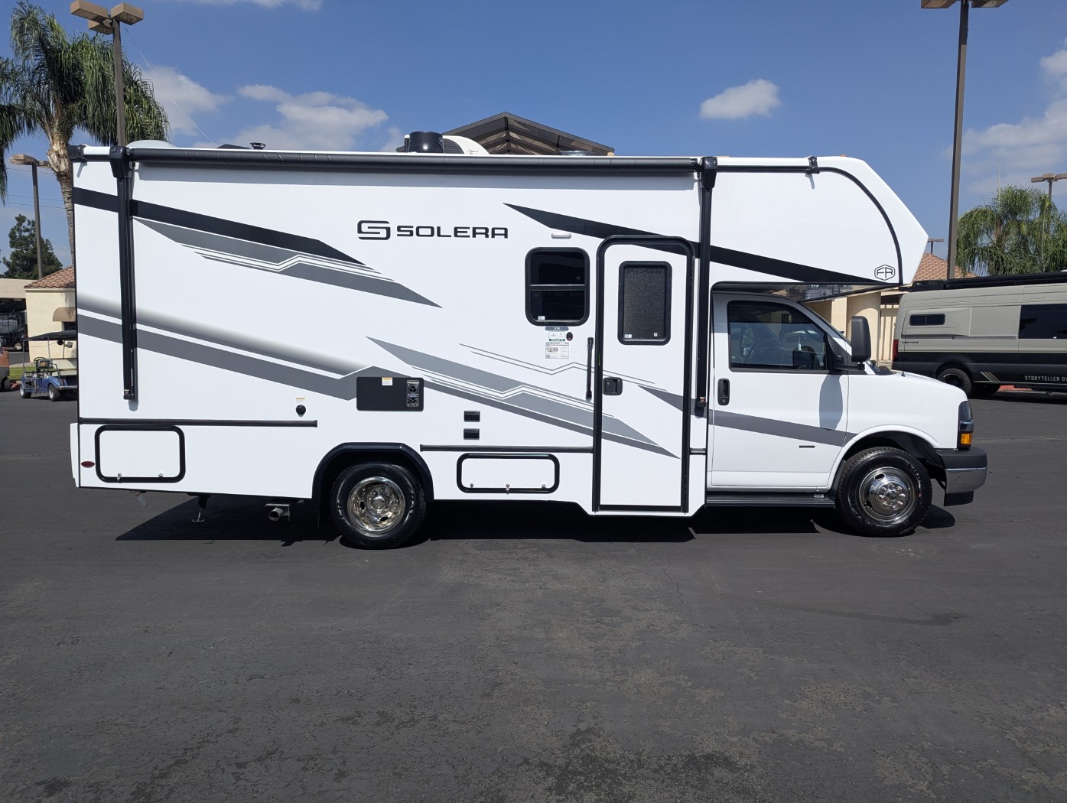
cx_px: 534
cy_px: 402
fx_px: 741
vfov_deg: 56.9
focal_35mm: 24
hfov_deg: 71.5
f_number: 1.85
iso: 63
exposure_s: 1/4348
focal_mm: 6.81
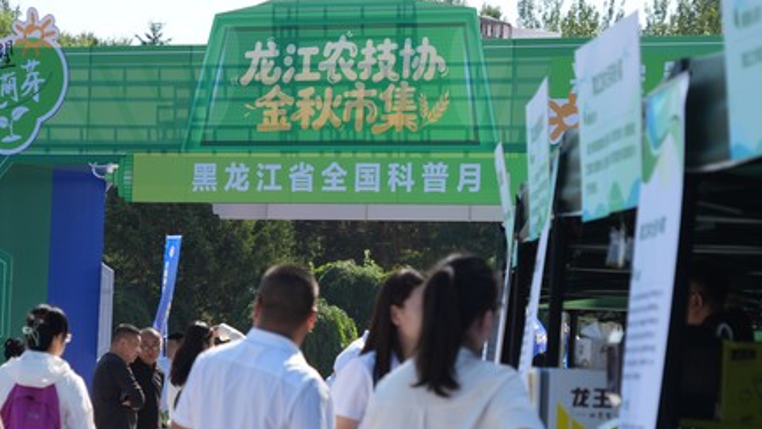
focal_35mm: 174
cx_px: 414
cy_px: 262
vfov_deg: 7.0
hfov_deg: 12.4
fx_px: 3517
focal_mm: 120
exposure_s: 1/250
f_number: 6.3
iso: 100
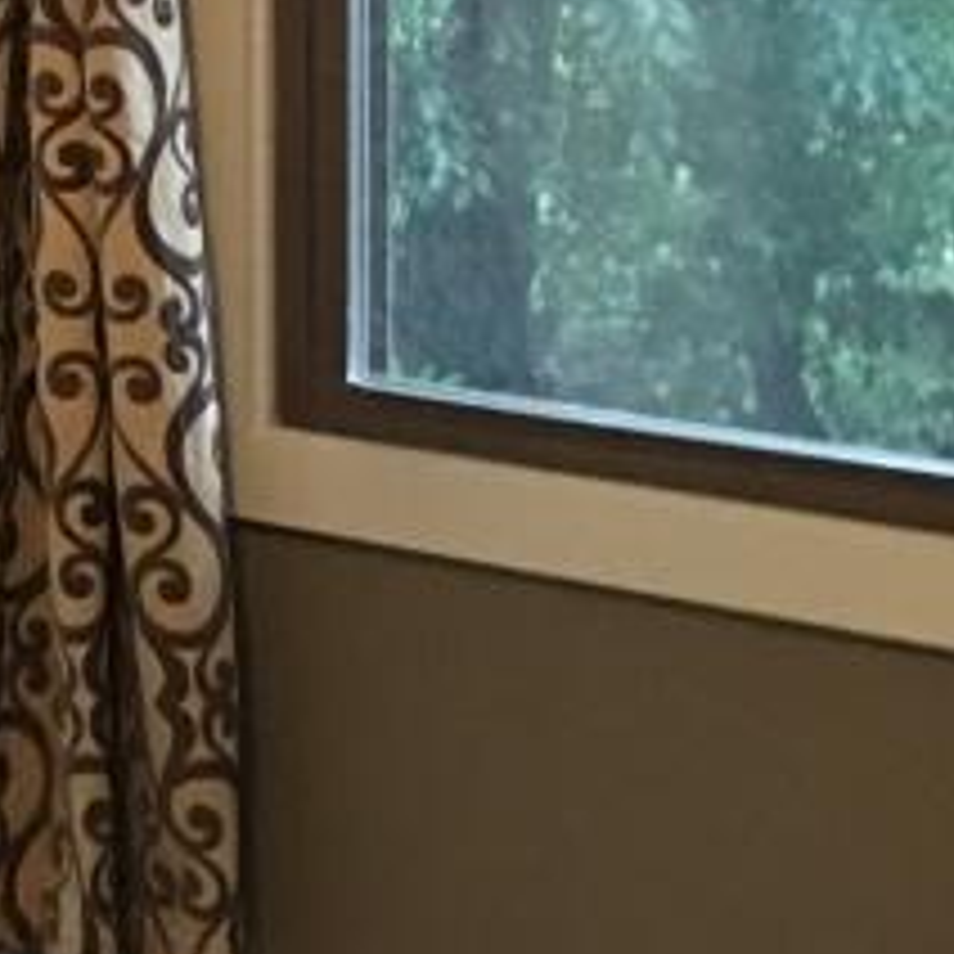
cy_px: 18
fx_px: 3866
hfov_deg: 11.7
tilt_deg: -2.2
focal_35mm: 124
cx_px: -1274
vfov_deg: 13.9
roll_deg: +0.7
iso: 100
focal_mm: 4.15
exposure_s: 1/10
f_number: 2.2
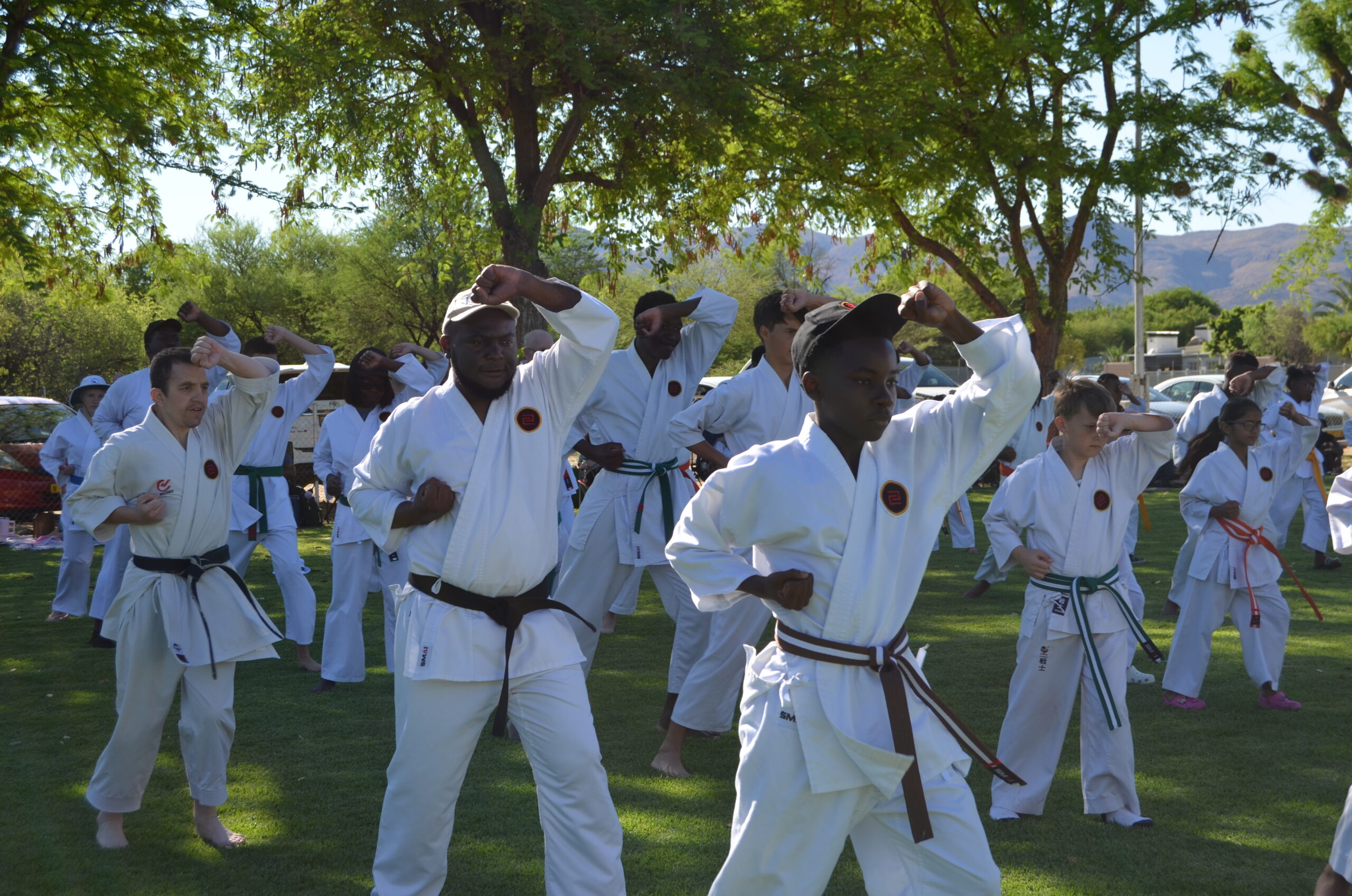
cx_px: 676
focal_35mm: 57
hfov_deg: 35.1
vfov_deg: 23.7
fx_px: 2136
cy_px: 448
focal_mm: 38
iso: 125
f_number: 8
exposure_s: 1/250
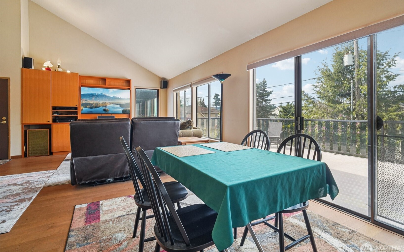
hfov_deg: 94.3
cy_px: 119
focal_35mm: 17
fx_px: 187
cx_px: 210
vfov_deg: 67.9
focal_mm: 16
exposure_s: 1/160
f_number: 8
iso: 1600
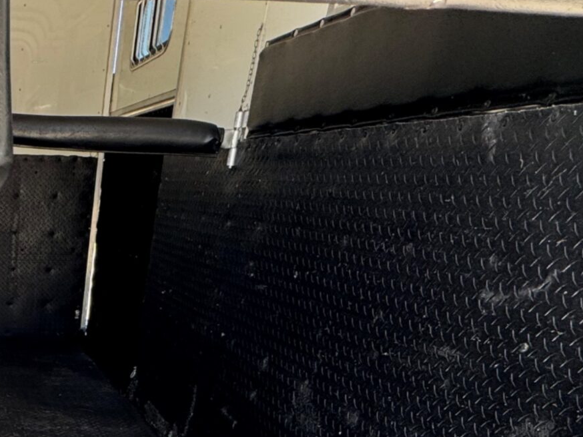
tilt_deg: -29.3
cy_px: 573
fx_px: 691
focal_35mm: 41
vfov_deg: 28.6
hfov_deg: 38.9
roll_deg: -1.8
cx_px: -37
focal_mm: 2.22
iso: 40
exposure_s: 1/99
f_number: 2.2
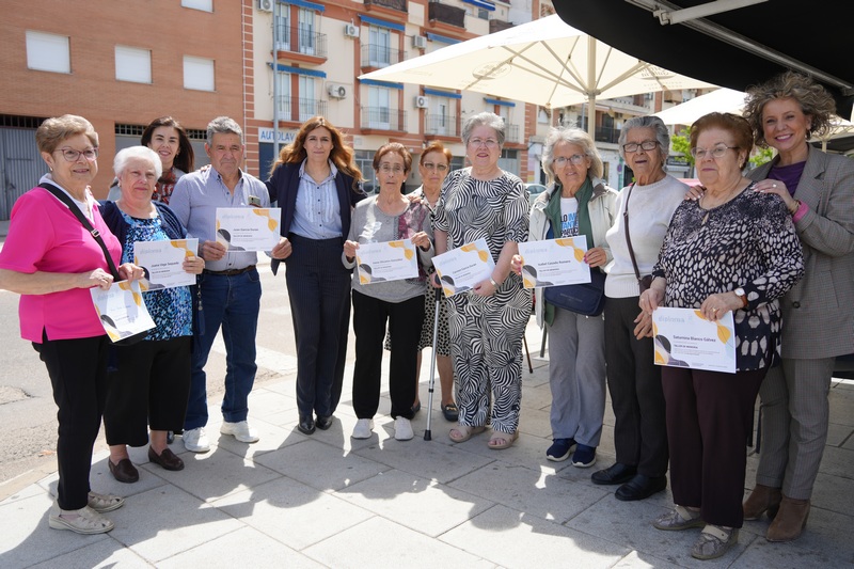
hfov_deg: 61.9
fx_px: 711
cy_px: 284
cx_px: 427
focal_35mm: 30
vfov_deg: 43.6
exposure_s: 1/500
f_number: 4.5
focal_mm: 30
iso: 100
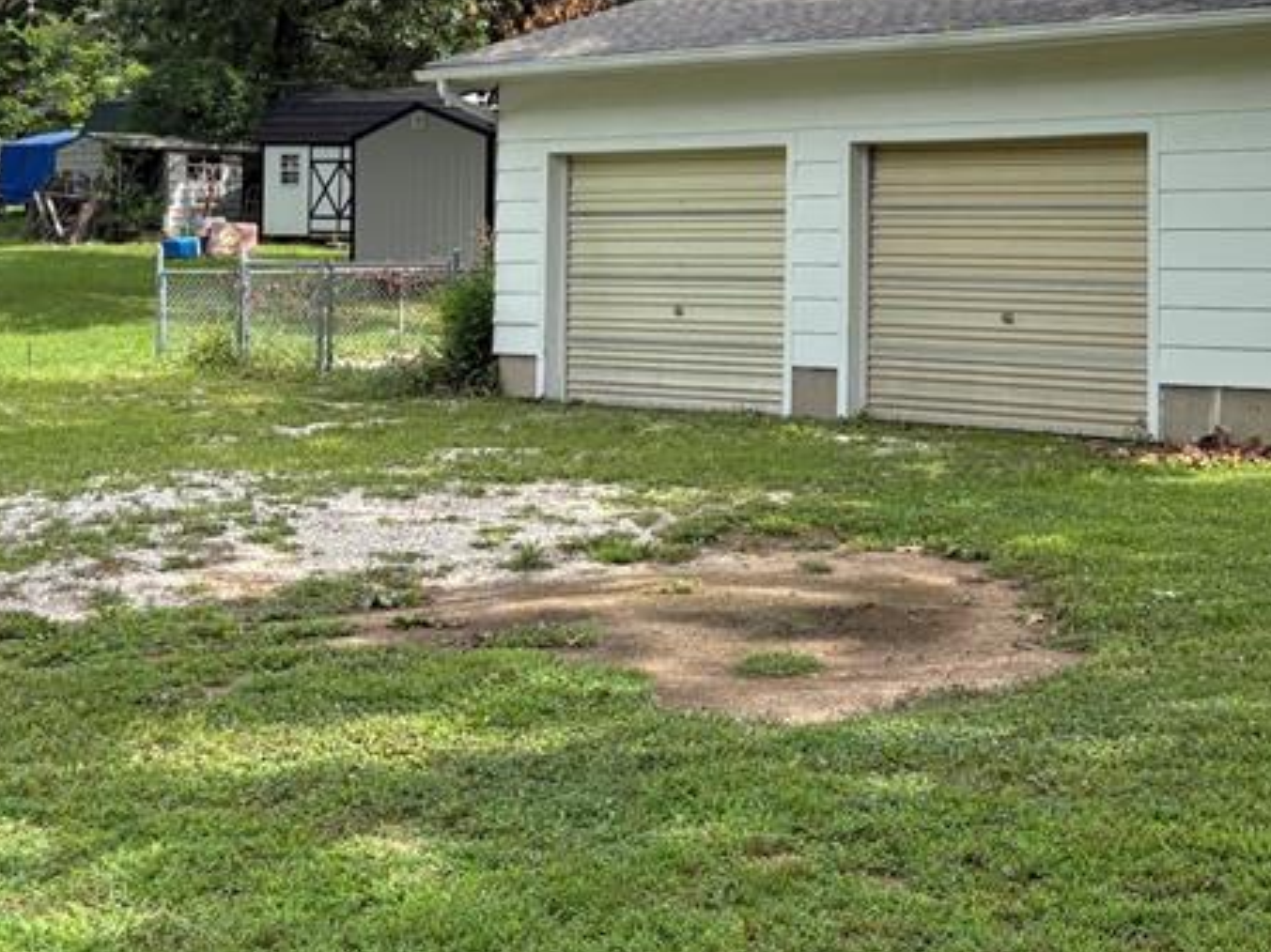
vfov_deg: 24.3
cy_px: 155
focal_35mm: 59
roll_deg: +0.1
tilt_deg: +2.1
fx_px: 2166
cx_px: 1062
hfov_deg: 31.6
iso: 50
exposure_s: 1/1550
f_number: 1.6
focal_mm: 5.96
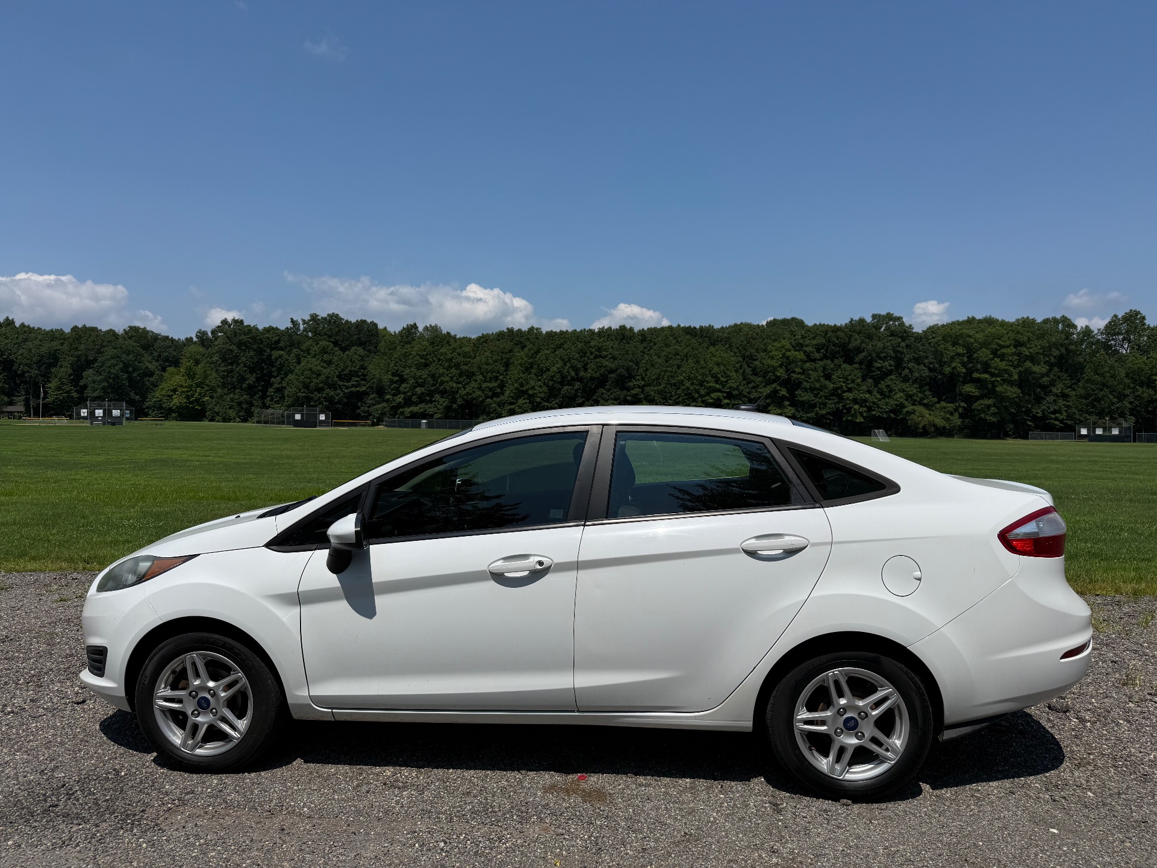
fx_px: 802
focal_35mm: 24
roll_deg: -0.3
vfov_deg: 56.8
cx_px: 578
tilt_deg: -0.7
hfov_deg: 71.6
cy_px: 434
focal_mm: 6.76
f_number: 1.78
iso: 80
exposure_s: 1/10309
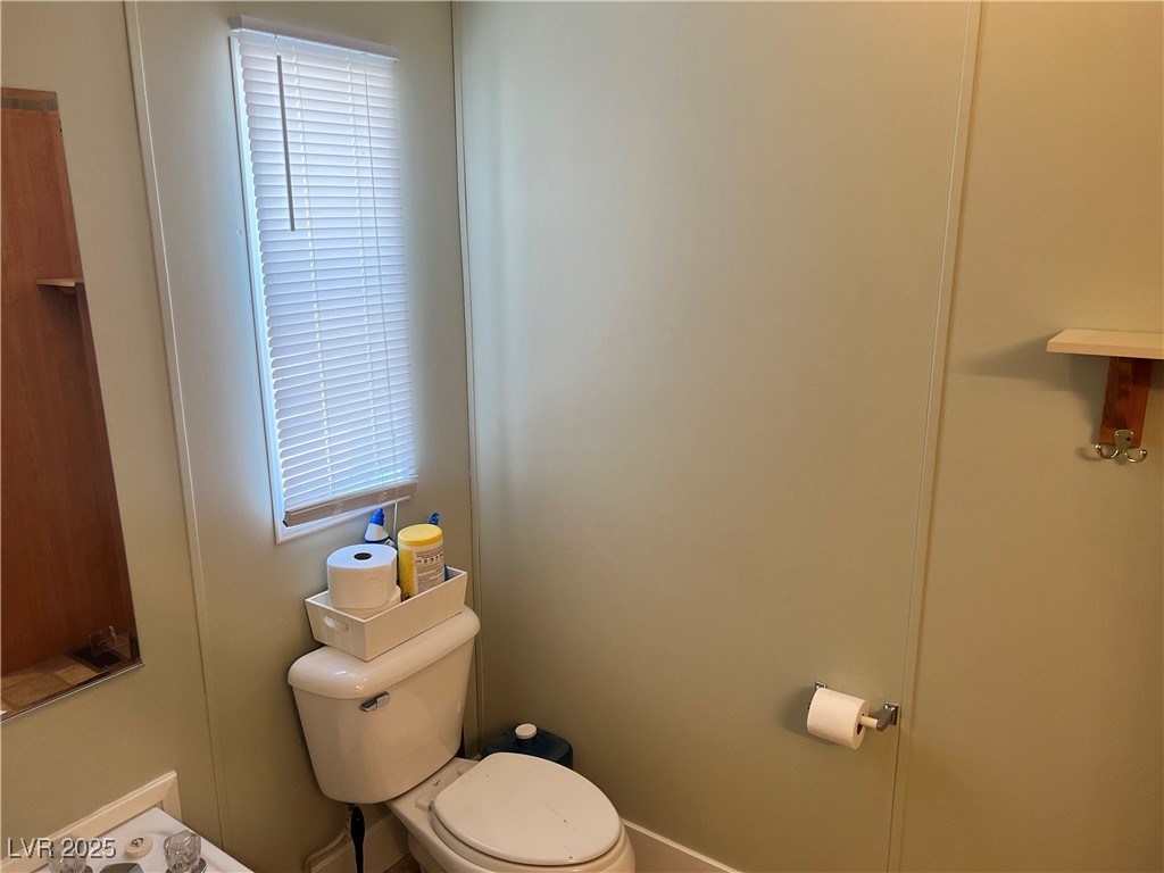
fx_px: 874
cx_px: 582
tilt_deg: -12.9
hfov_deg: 67.3
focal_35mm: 26
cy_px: 436
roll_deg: +0.8
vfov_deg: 53.1
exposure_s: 1/120
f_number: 1.5
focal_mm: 5.7
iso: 100
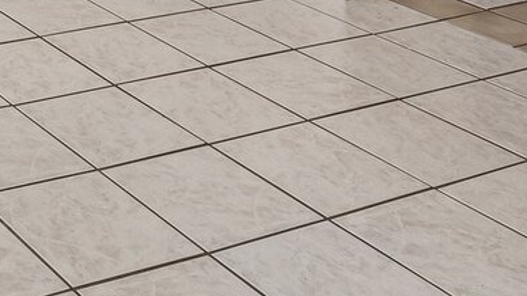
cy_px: -386
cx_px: -251
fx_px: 978
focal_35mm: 70
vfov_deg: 13.4
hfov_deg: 24.1
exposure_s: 1/25
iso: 400
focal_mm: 16
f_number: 8
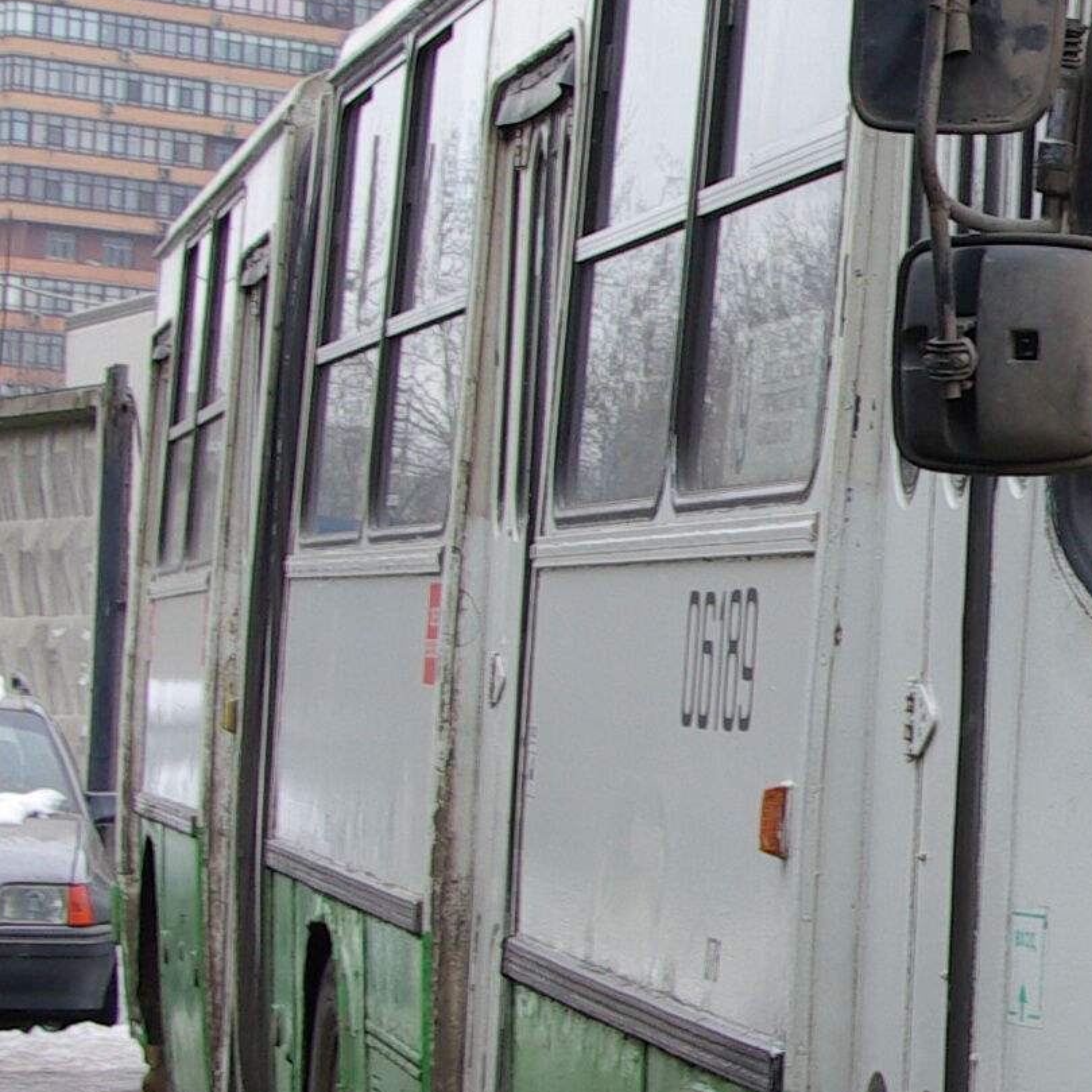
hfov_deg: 9.7
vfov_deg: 10.0
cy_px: 551
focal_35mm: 175
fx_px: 6246
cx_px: 1693
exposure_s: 1/50
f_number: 8
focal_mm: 29.38
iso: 200
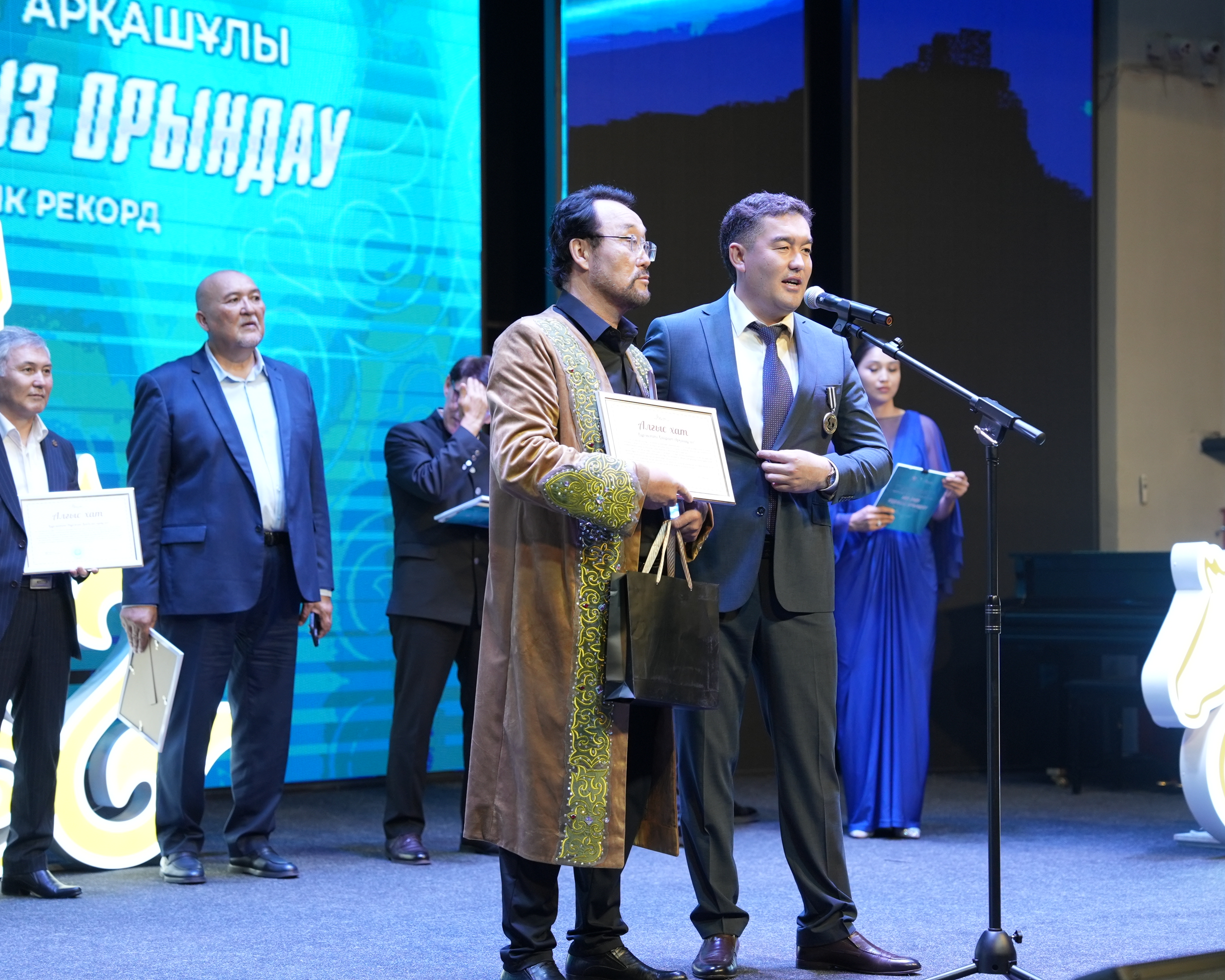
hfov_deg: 24.1
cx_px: 647
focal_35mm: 79
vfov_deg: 19.4
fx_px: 2864
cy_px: 489
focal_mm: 70
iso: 1600
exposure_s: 1/200
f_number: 2.8
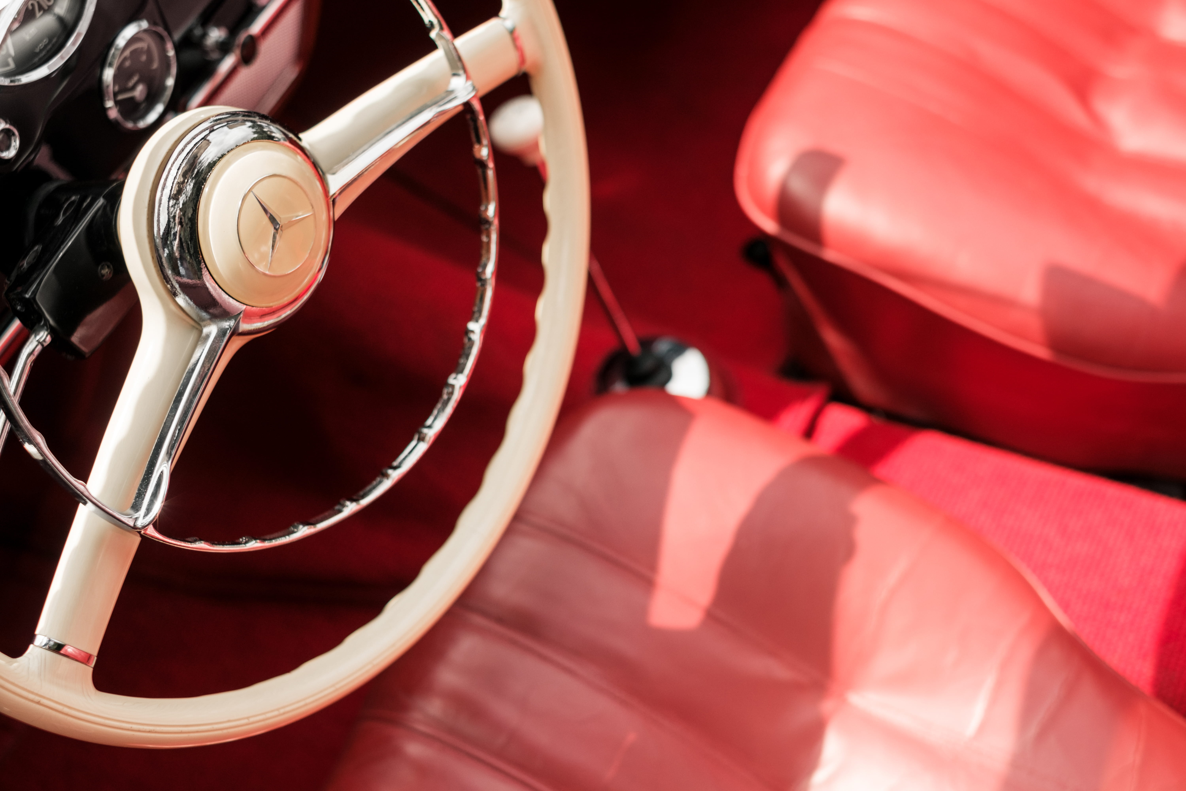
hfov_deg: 37.5
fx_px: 1746
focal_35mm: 53
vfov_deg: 25.5
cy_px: 396
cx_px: 593
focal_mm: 35
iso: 400
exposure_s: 1/3000
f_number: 2.8
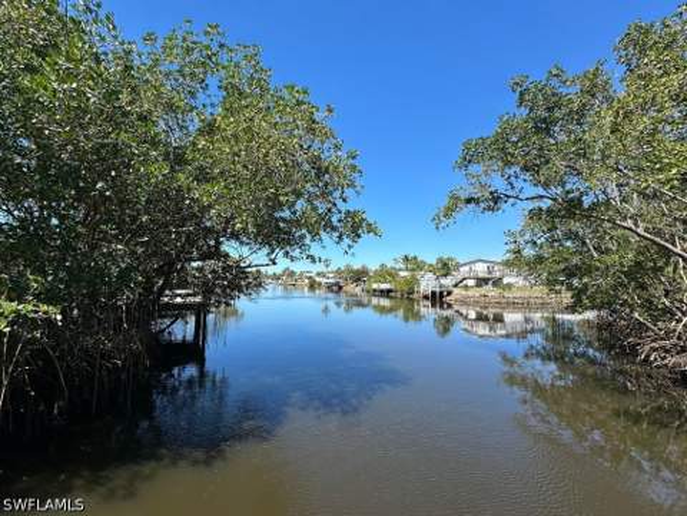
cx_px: 344
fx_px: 278
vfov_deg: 85.7
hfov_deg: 102.1
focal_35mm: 14
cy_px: 258
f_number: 2.2
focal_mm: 2.22
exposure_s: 1/1575
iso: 50
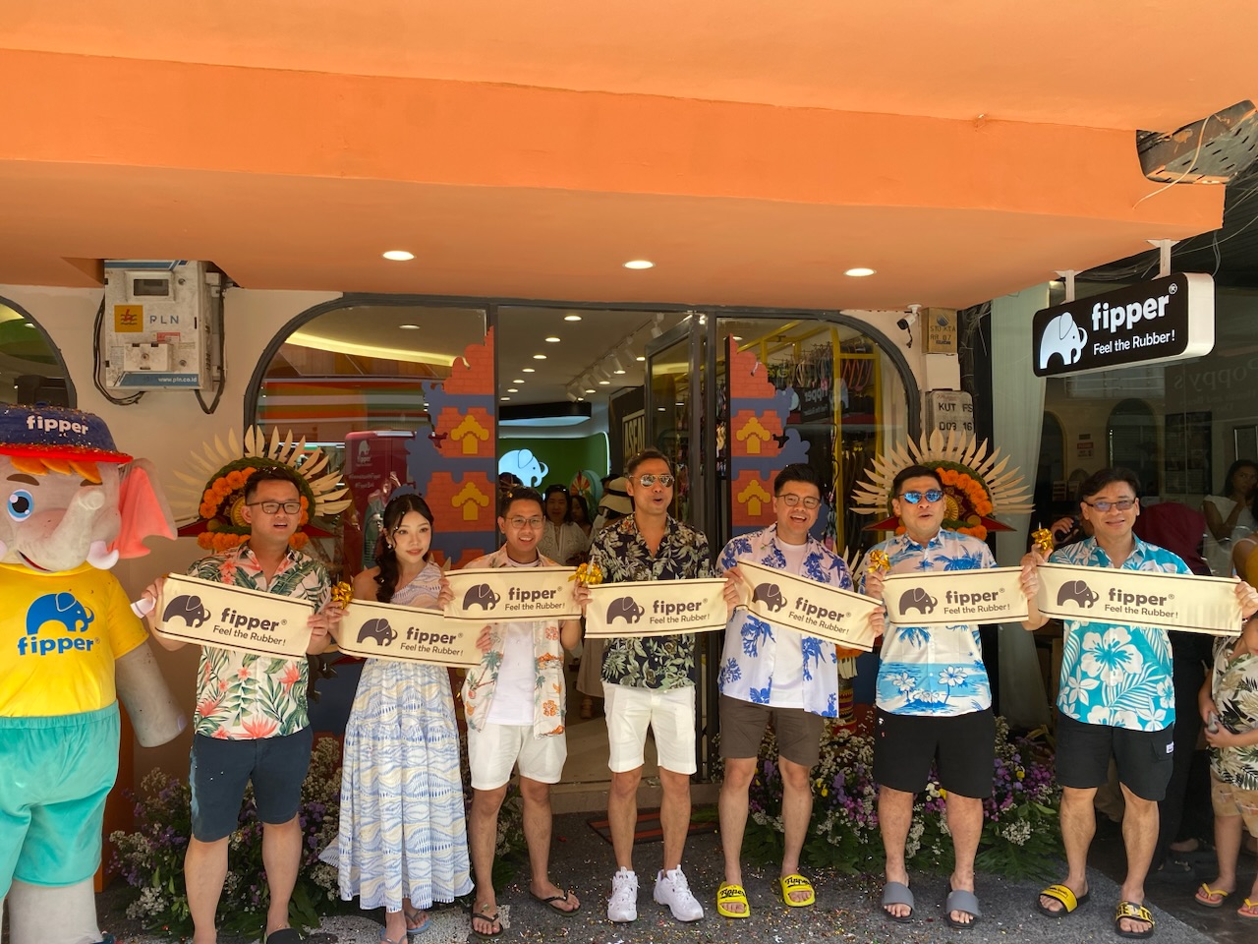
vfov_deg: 53.1
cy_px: 472
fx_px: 945
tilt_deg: +1.0
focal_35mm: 26
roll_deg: -0.8
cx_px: 629
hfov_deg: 67.3
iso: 32
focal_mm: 4.25
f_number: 1.8
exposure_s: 1/237
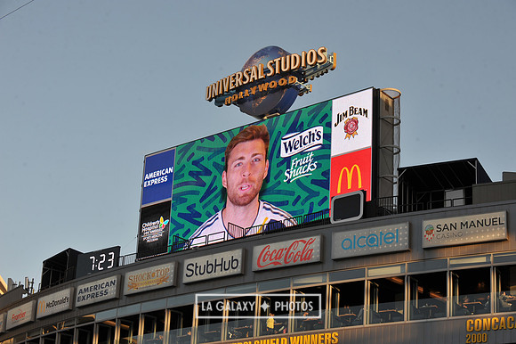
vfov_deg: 16.6
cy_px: 172
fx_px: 1175
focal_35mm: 82
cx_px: 258
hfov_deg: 24.8
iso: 200
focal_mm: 82
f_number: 8
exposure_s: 1/250
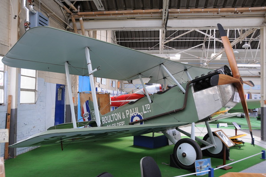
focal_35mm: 30
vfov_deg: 43.5
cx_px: 133
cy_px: 88
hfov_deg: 62.0
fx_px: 221
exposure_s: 1/125
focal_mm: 20
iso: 400
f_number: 5
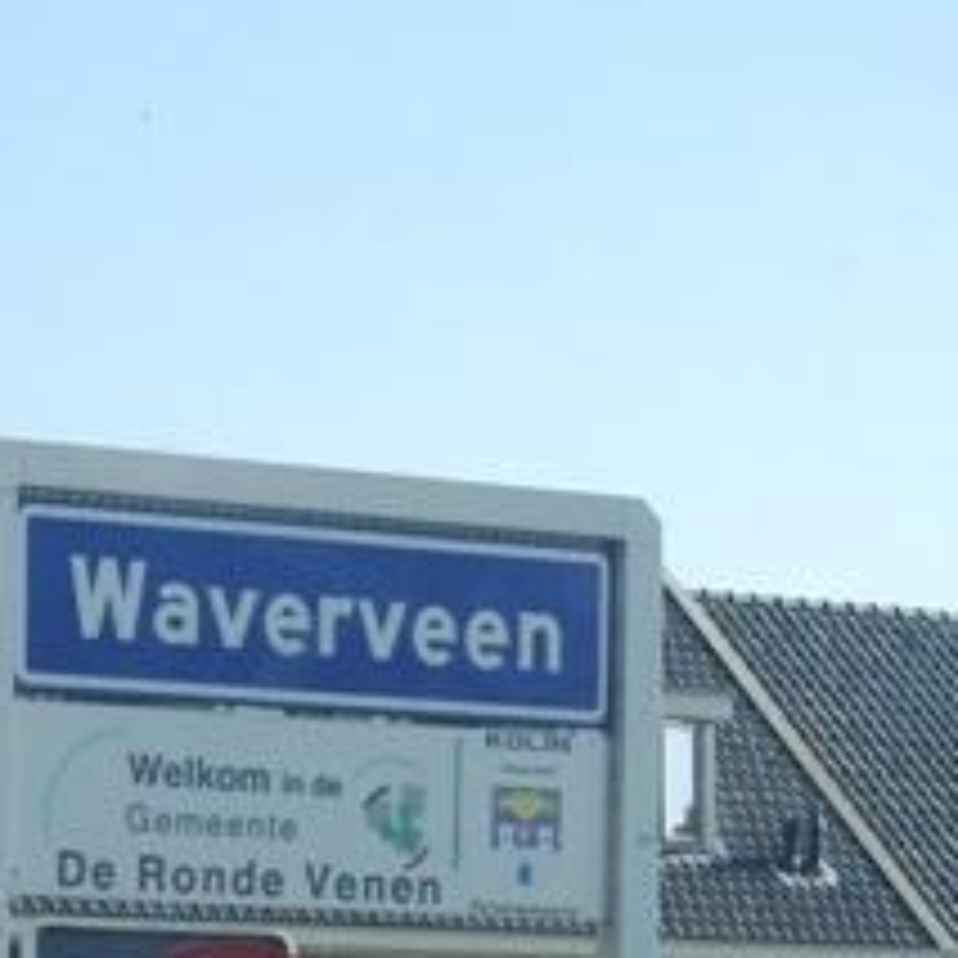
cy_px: 962
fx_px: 3162
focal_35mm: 101
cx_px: -400
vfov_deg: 16.8
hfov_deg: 16.0
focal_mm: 7.9
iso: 64
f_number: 2.8
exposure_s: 1/800
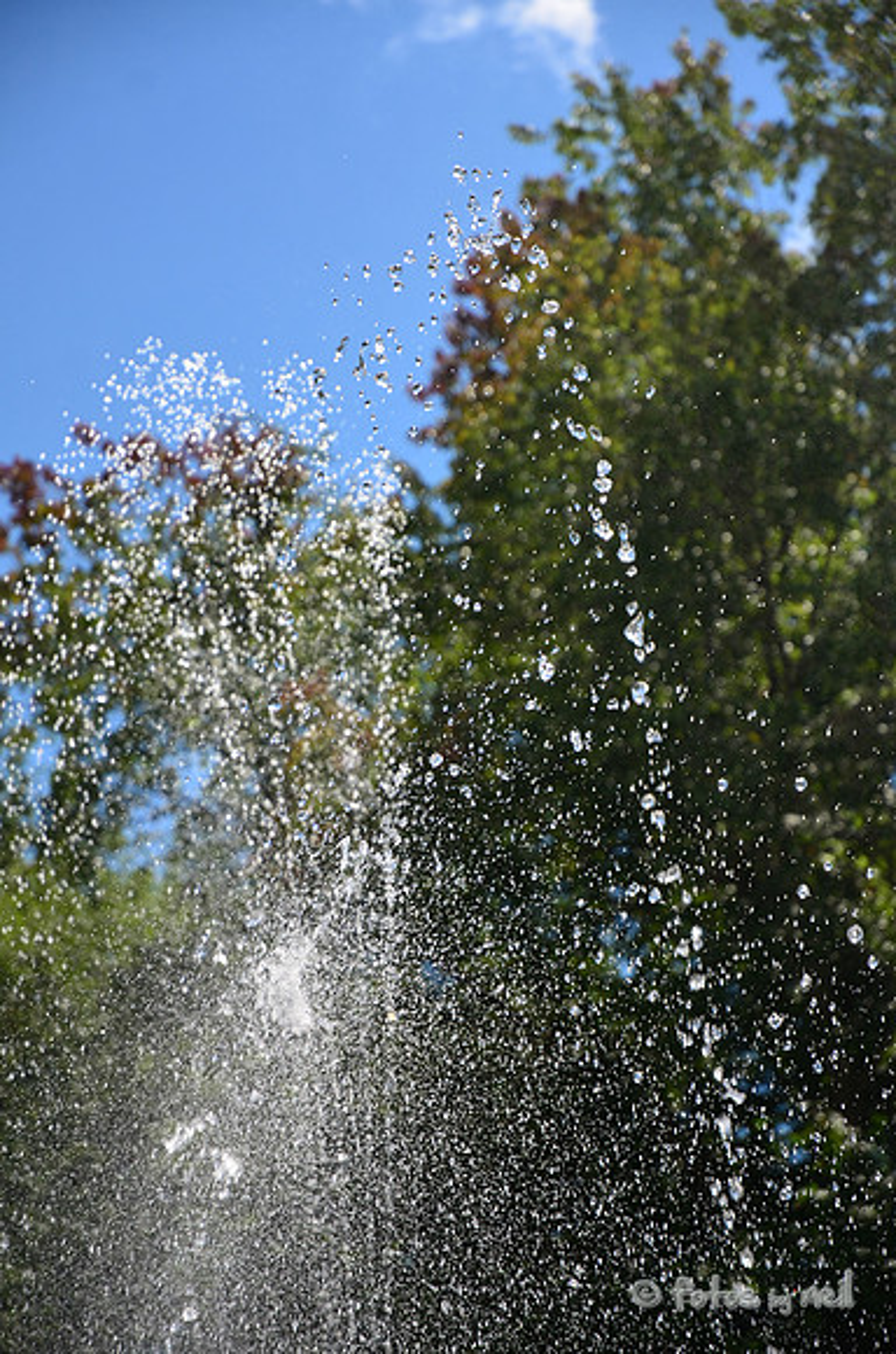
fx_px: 3939
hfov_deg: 13.0
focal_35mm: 105
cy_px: 677
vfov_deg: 19.5
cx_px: 448
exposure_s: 1/800
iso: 100
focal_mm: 70
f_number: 4.5
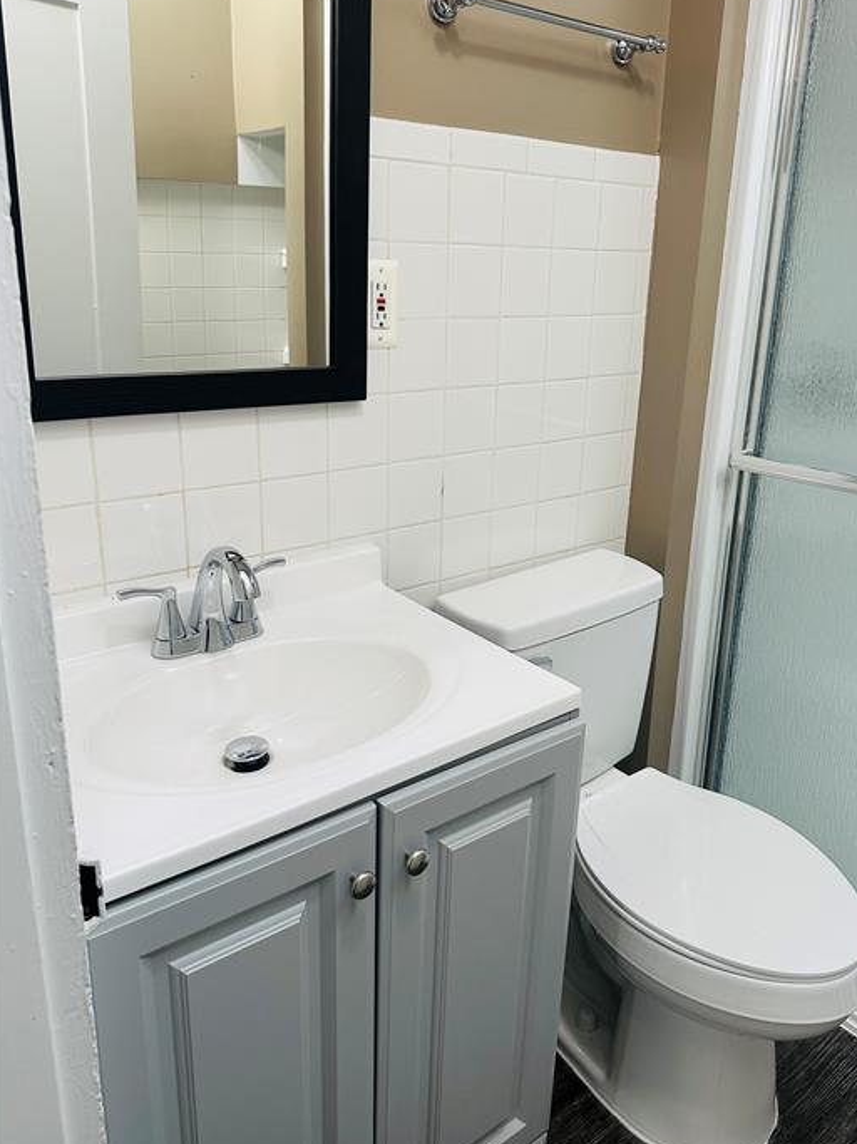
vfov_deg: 65.3
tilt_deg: -15.1
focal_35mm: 27
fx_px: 892
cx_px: 472
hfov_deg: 51.3
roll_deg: -1.8
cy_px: 538
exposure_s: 1/120
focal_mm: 6.86
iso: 160
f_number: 1.78
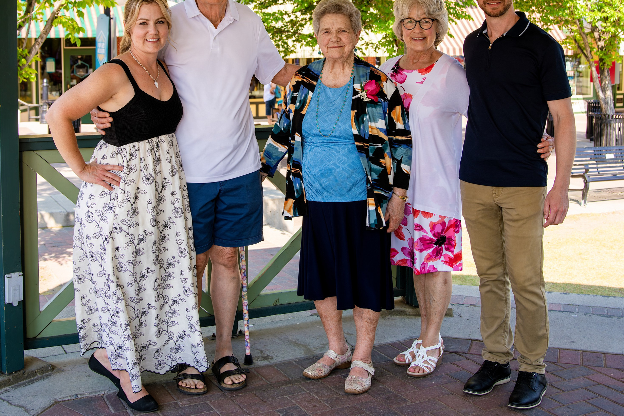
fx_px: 676
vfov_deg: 33.9
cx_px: 299
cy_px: 137
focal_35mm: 39
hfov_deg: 49.5
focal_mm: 28
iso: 100
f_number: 4
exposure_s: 1/250
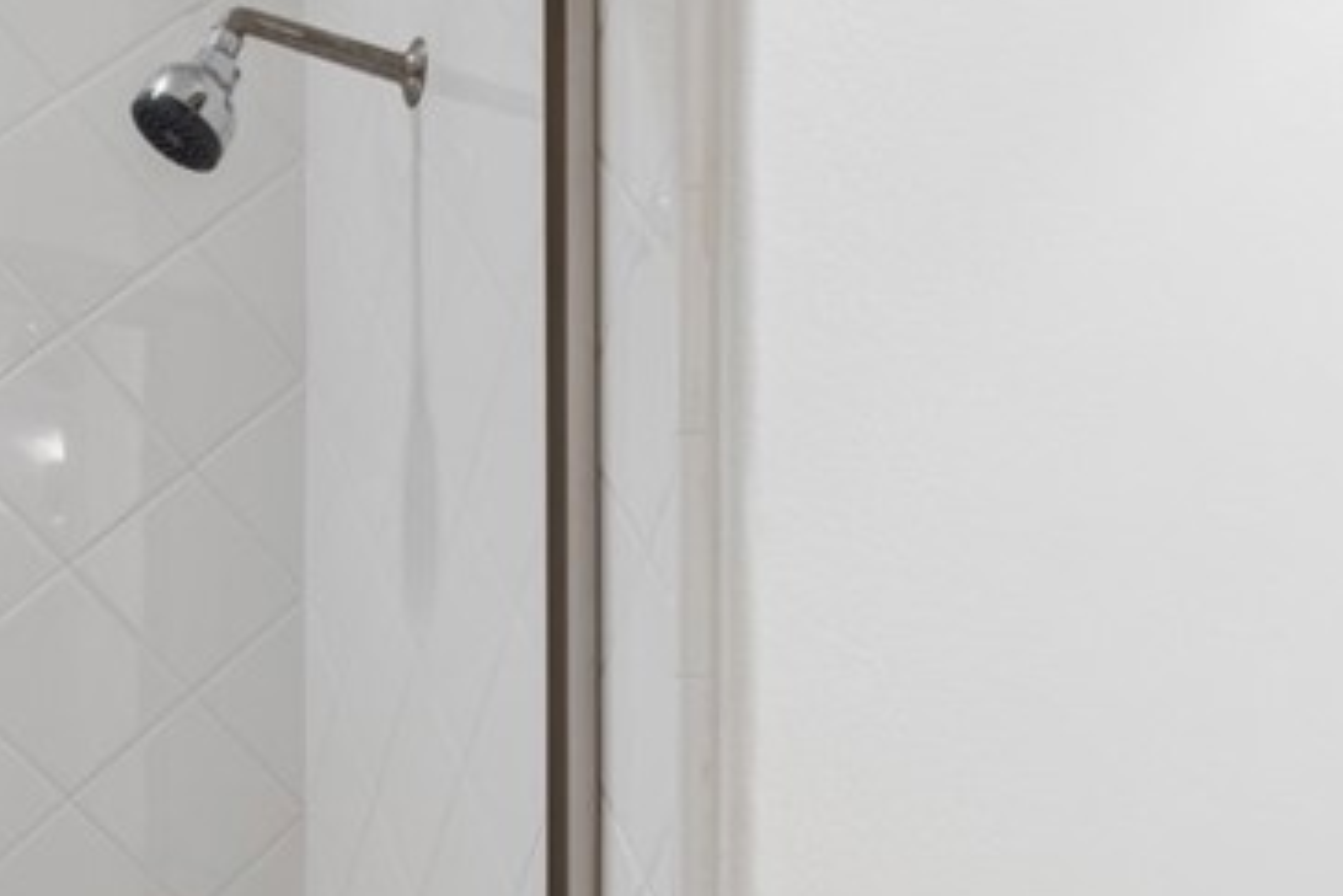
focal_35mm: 45
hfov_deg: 42.9
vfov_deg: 27.3
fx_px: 1679
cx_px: 911
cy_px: 994
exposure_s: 1/6
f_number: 9
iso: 200
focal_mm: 10.5
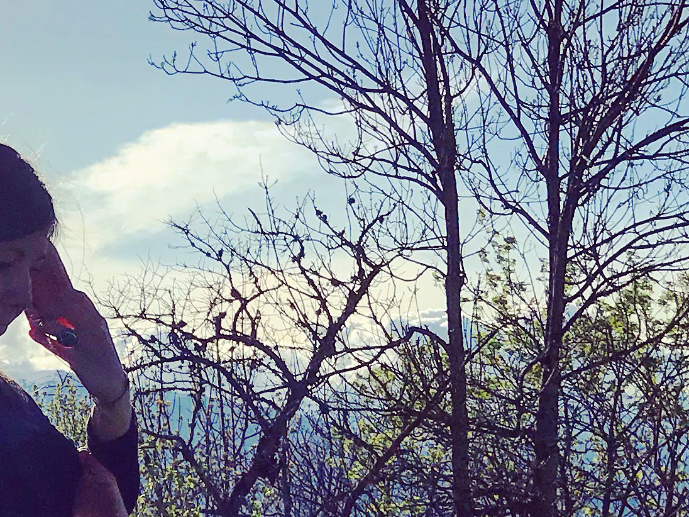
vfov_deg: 14.1
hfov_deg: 18.0
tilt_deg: +0.0
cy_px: 543
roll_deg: +1.4
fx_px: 2050
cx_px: -179
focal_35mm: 103
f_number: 1.8
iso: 25
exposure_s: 1/6849
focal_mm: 3.99
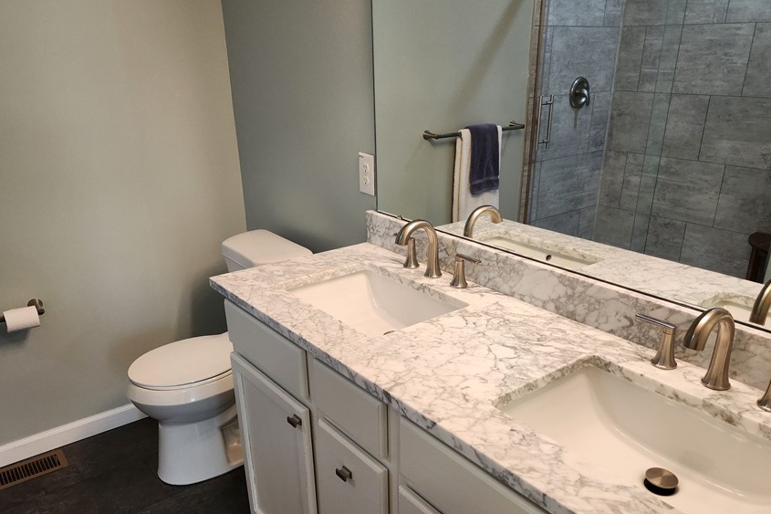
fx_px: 621
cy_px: 310
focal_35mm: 29
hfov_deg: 63.5
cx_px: 429
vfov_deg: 44.7
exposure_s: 1/180
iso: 200
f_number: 1.8
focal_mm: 5.4
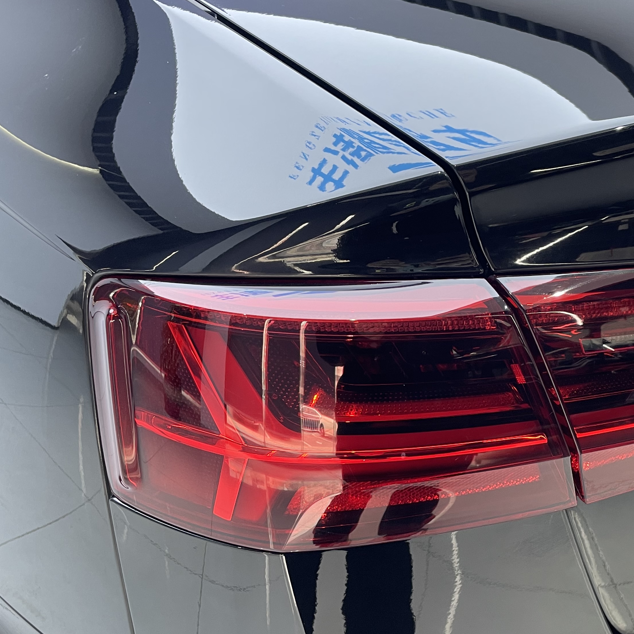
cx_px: 487
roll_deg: -4.0
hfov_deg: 38.8
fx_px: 870
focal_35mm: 42
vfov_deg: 40.0
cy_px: 357
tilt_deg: -30.4
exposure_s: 1/50
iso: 80
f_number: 1.6
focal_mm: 4.2
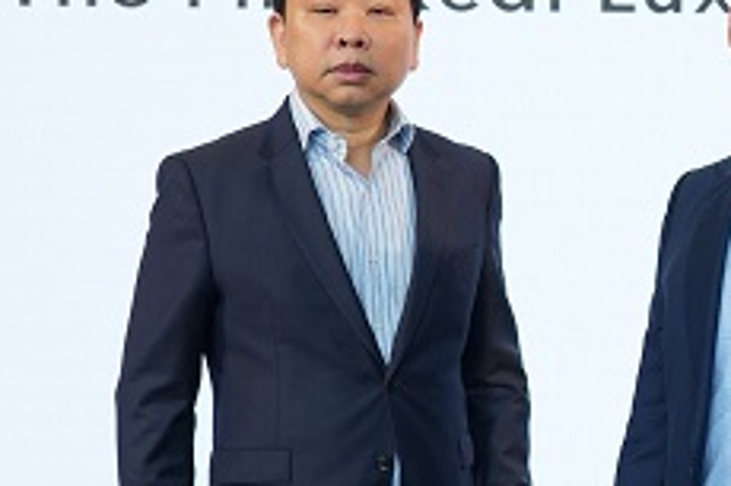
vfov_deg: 13.7
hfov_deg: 19.5
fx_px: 2029
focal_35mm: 100
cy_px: 264
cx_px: 817
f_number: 5
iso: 640
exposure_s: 1/60
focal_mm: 36
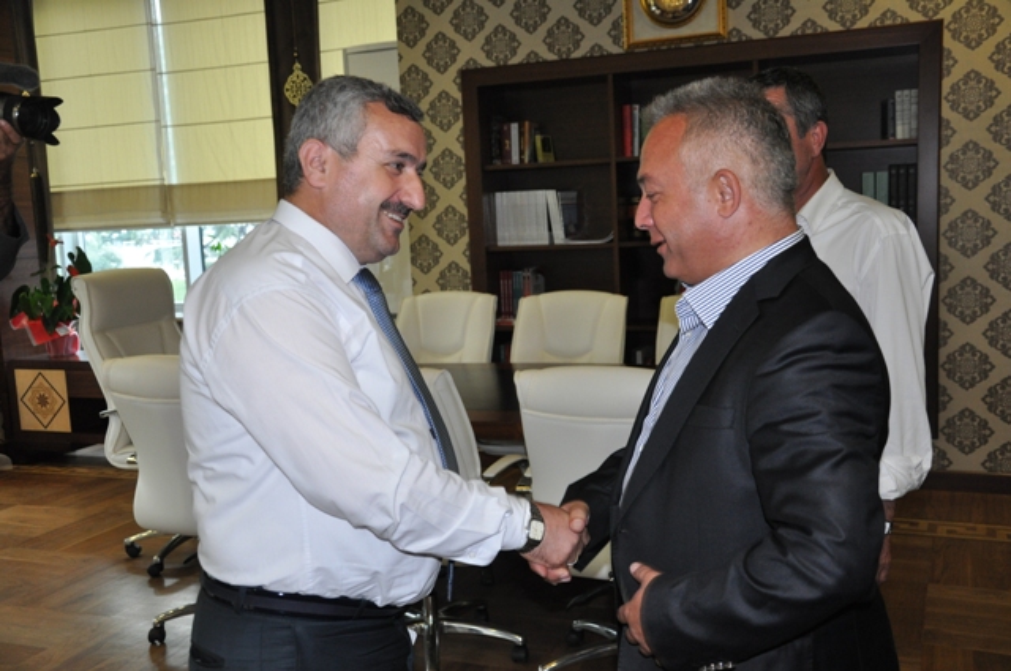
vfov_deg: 35.4
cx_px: 506
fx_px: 1052
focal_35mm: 38
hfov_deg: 51.3
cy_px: 336
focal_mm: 25
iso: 800
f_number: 4
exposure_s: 1/60
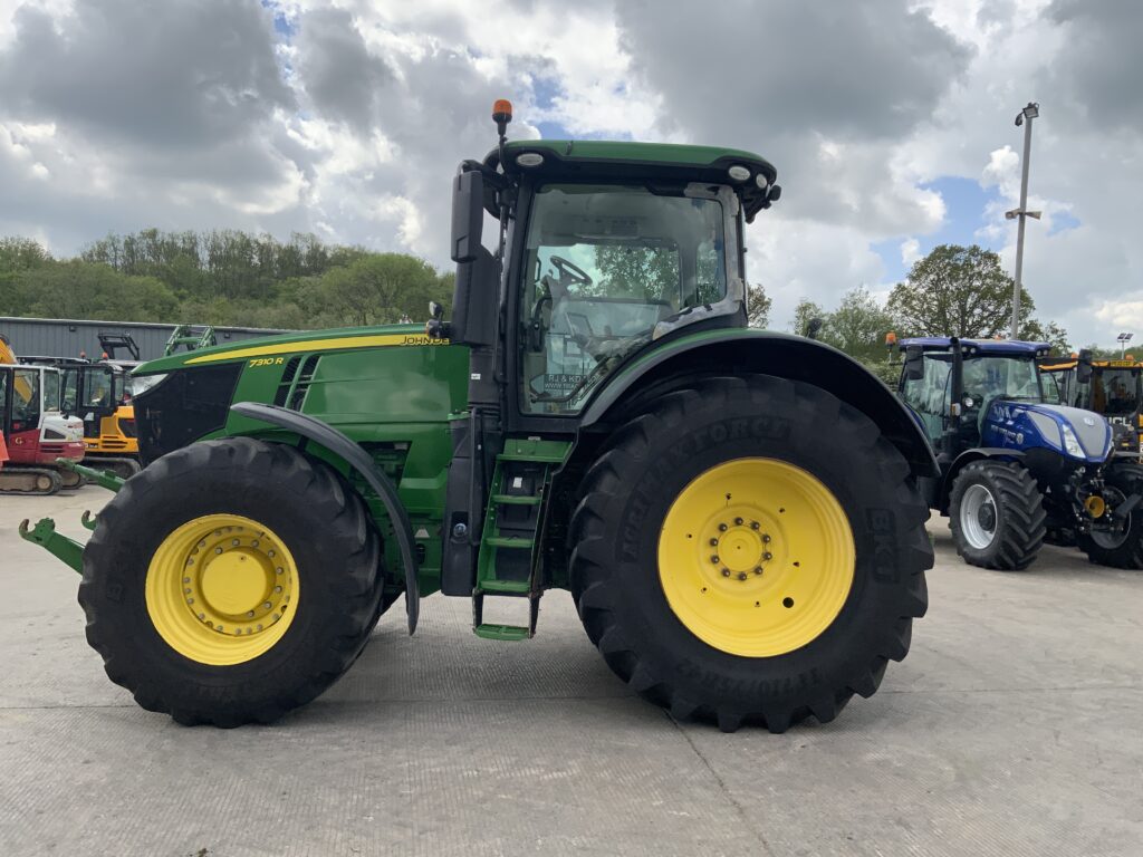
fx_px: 958
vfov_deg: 48.2
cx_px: 572
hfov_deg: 61.7
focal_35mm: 29
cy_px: 428
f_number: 1.8
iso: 16
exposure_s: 1/1279
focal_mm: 3
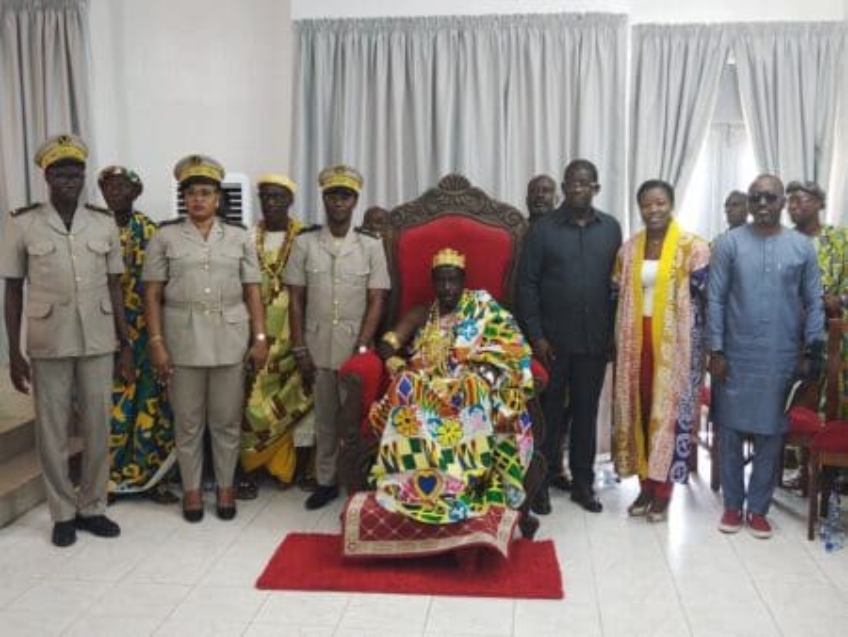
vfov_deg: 34.4
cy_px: 318
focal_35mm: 42
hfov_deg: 44.8
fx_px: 1029
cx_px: 424
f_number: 1.8
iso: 533
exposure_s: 1/25
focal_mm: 4.75
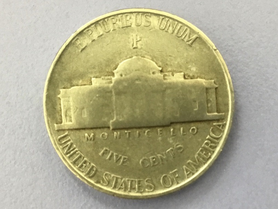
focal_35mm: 31
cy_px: 104
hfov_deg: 58.3
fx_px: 249
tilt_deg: -85.9
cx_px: 139
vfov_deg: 45.5
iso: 80
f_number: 2.4
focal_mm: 3.3
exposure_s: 1/30
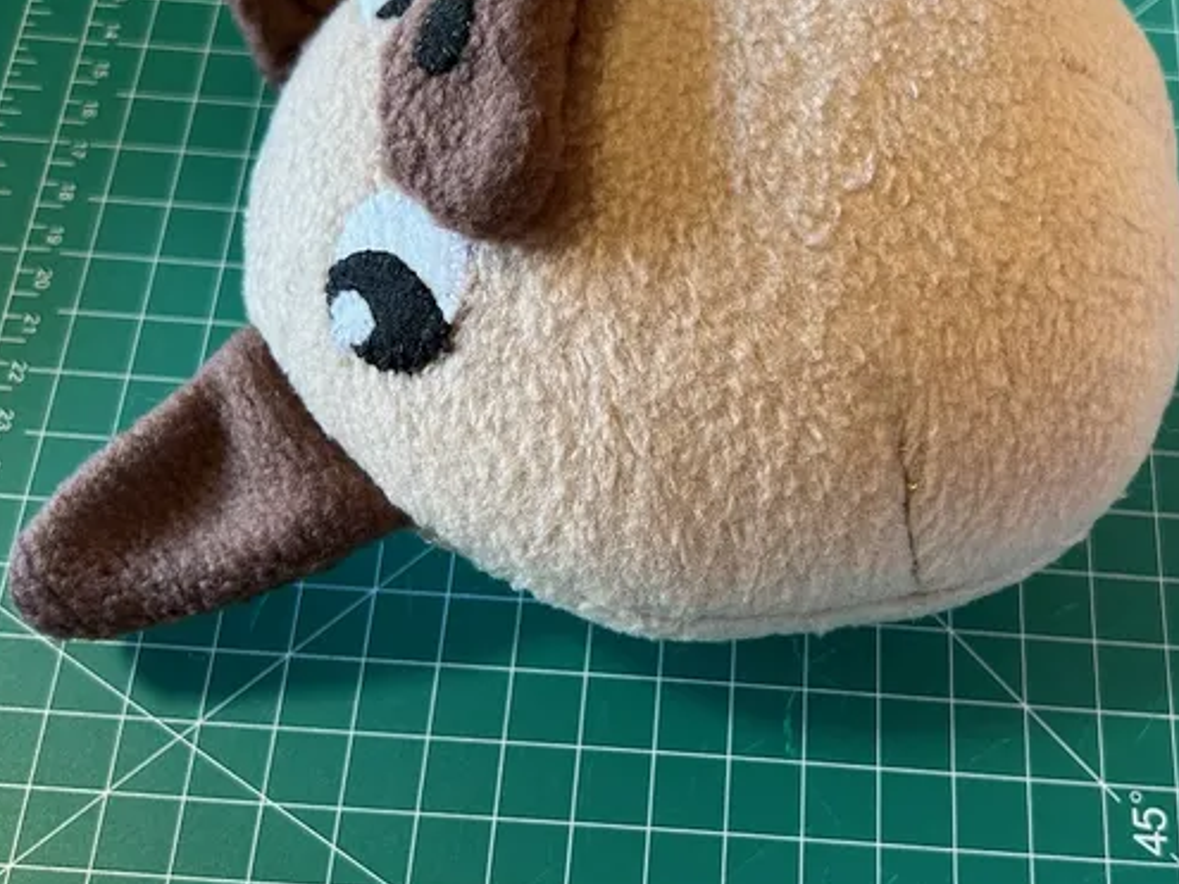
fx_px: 1430
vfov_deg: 34.3
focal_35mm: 42
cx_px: 698
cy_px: 481
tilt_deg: -66.1
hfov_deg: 44.6
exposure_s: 1/60
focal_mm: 5.7
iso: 160
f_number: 1.5
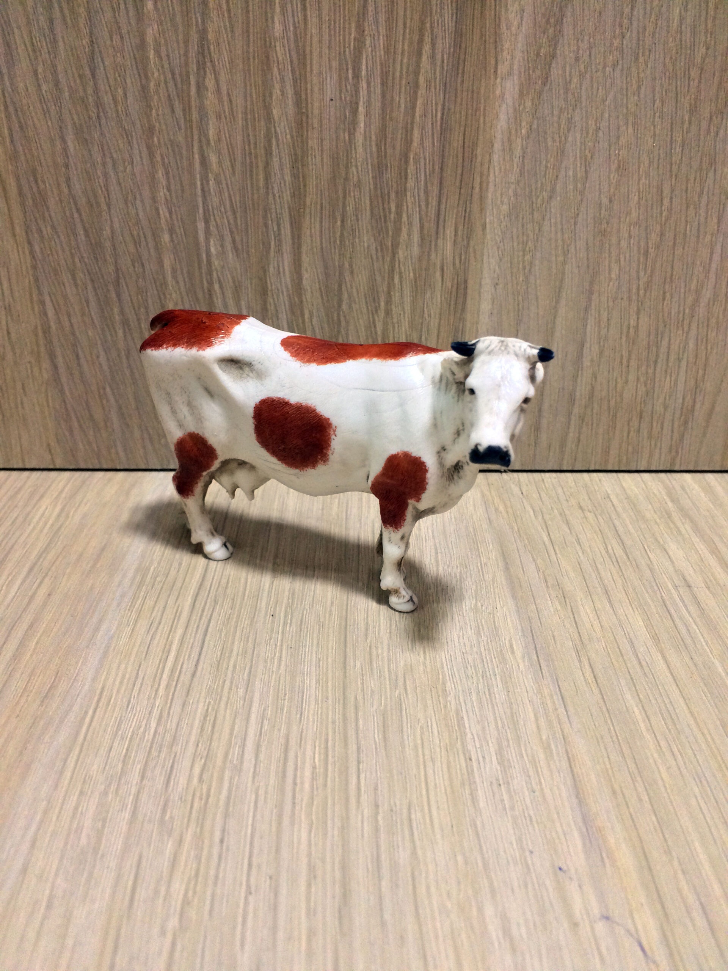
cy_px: 486
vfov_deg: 61.7
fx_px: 813
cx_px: 364
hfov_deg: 48.2
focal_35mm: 29
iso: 250
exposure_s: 1/33
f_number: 2.2
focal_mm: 4.15
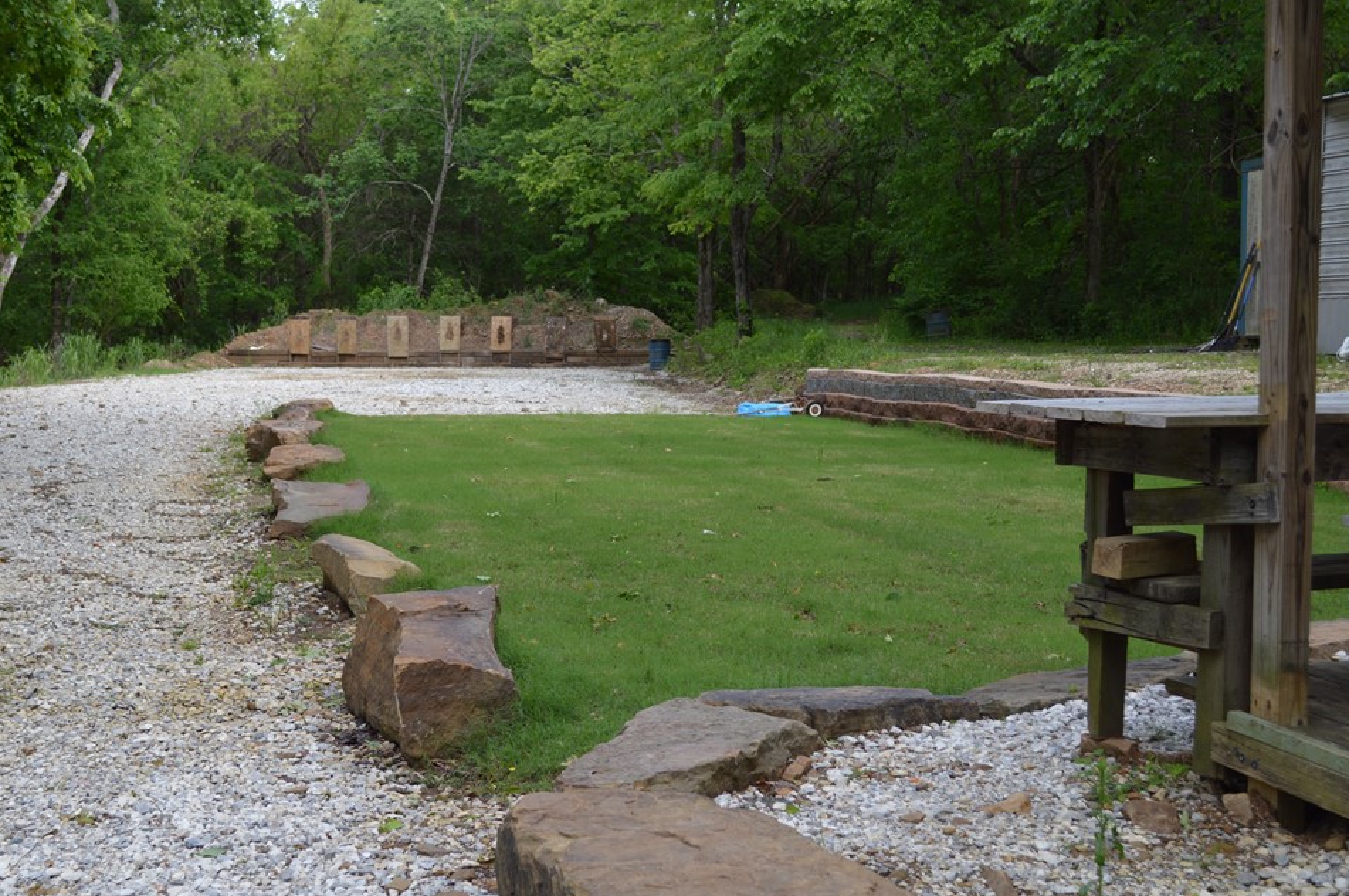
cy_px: 465
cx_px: 633
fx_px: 1797
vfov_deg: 28.0
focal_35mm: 48
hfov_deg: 41.1
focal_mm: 28
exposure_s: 1/125
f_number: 5.6
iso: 100
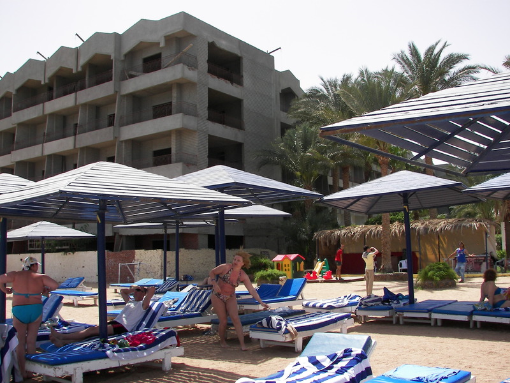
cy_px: 192
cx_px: 255
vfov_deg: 39.7
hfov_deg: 51.4
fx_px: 530
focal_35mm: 36
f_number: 4
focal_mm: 6
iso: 50
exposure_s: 1/500
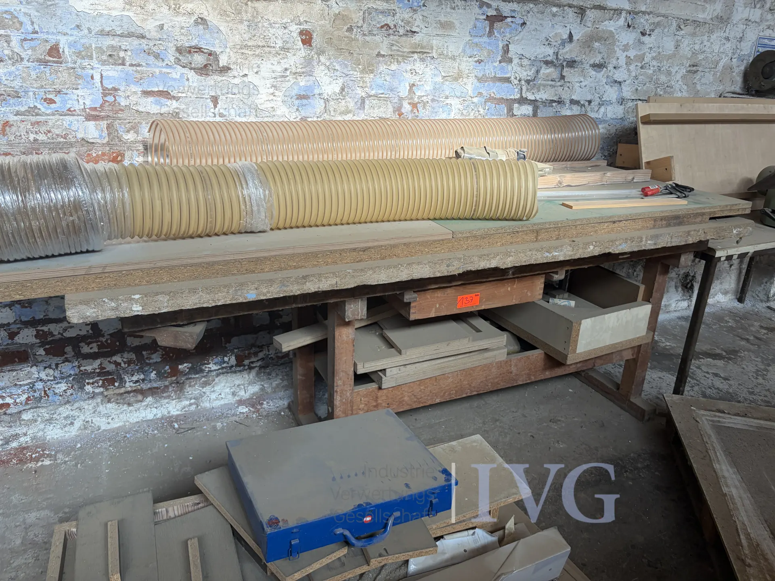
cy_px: 290
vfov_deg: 53.1
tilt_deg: -20.9
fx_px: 582
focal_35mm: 26
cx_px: 388
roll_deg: -2.6
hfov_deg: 67.3
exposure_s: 1/183
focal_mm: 5.96
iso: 50
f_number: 1.6
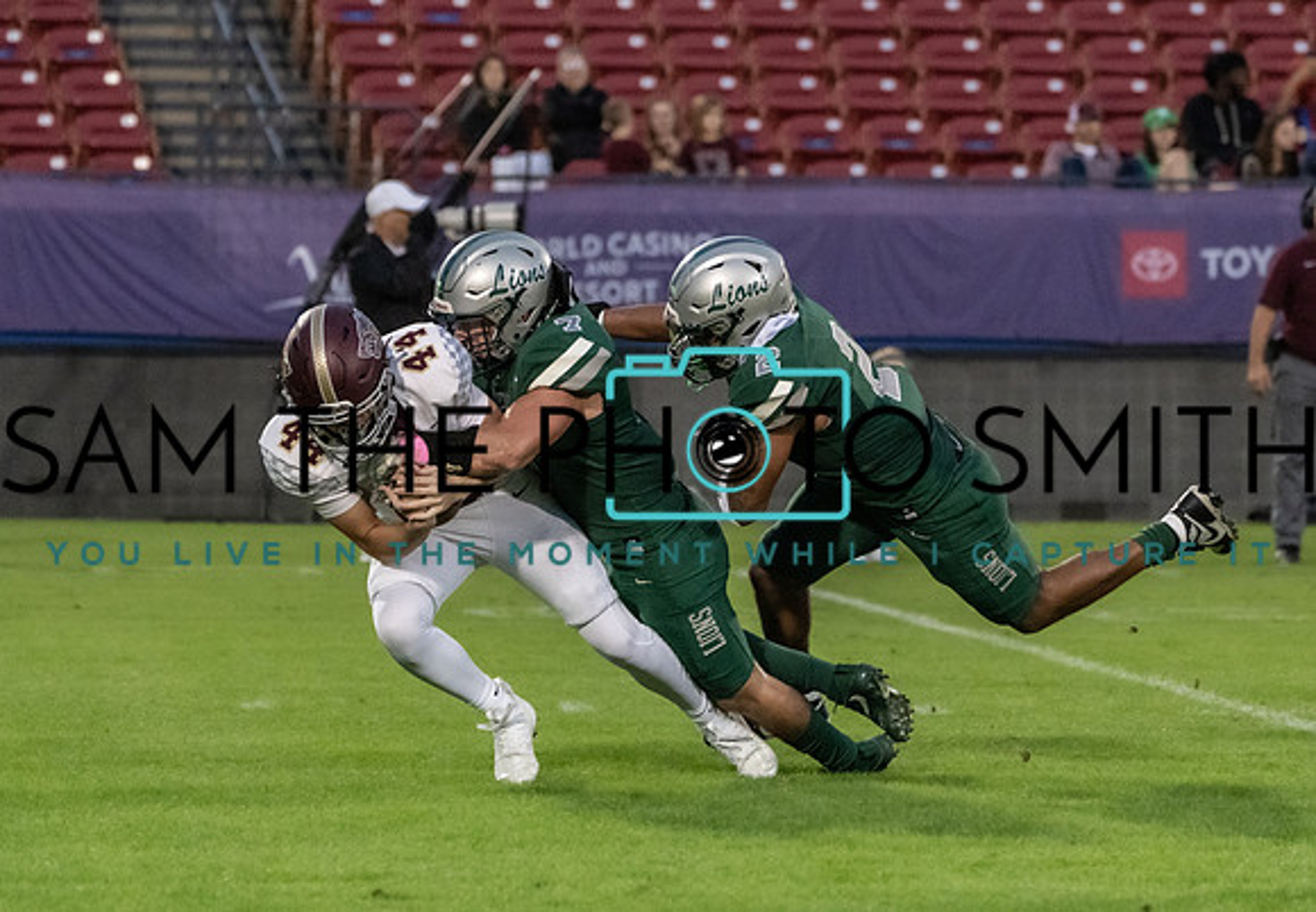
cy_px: 435
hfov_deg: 6.5
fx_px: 11506
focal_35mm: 311
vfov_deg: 4.5
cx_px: 712
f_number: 5.6
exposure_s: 1/1250
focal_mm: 215
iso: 6400
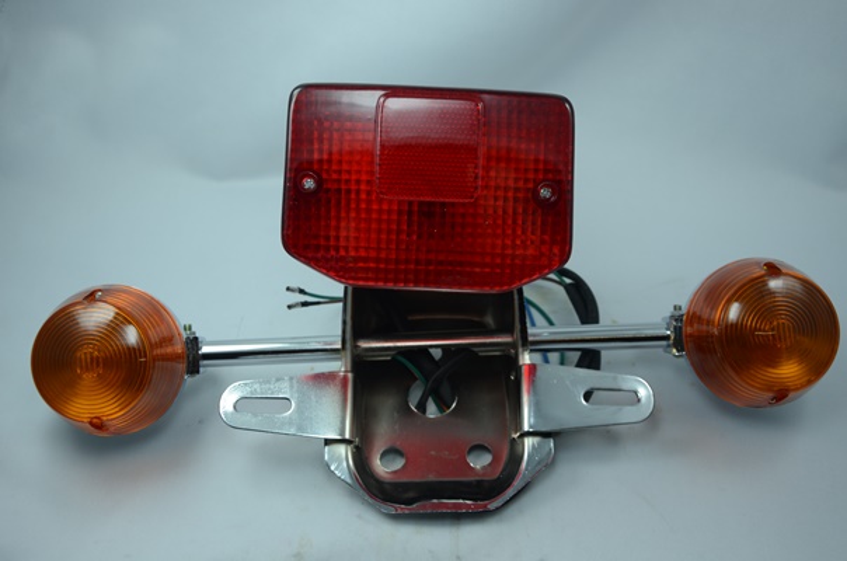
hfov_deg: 43.7
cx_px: 424
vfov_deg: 29.7
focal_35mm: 45
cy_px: 280
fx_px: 1057
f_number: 7.1
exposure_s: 1/60
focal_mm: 30
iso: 100
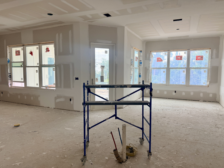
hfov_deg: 71.6
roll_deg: +1.0
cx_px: 112
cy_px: 84
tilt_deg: -4.3
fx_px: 155
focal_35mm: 24
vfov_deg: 56.8
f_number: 1.78
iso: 125
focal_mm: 6.76
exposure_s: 1/121
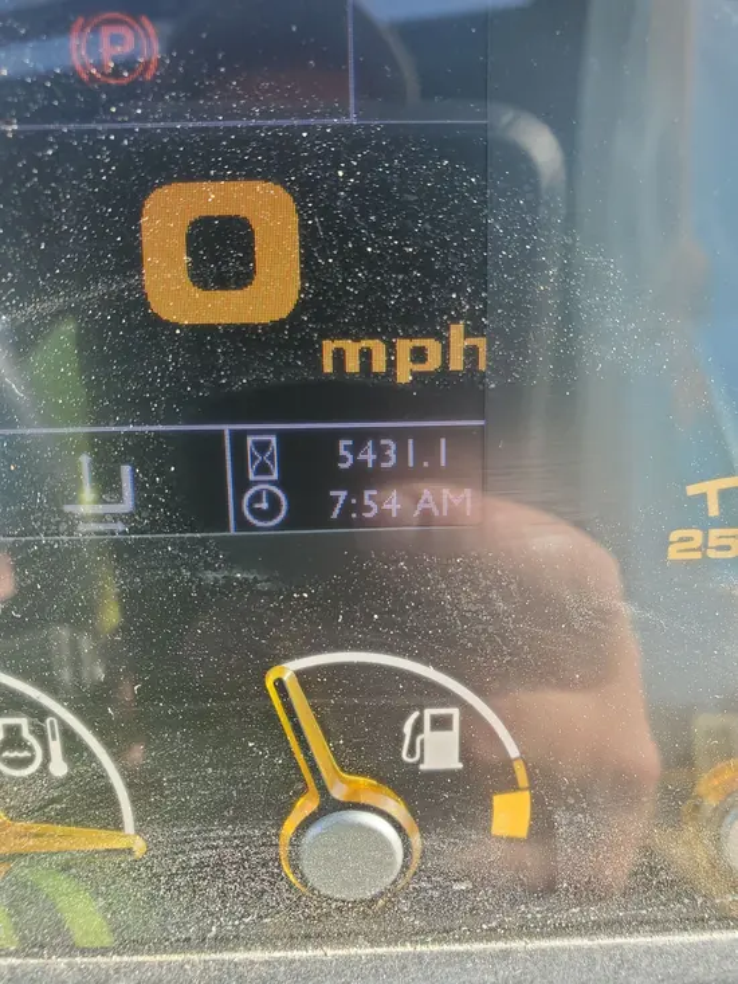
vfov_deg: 67.3
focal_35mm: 26
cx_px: 369
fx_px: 739
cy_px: 492
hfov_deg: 53.1
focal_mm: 4.3
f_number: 2.4
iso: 64
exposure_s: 1/120
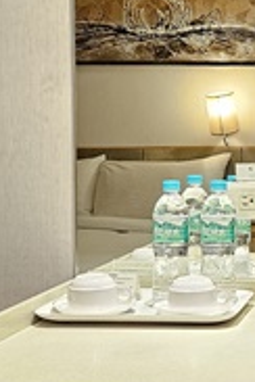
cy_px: 186
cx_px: 401
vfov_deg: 23.9
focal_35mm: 85
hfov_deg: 14.8
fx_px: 903
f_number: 1.8
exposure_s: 1/40
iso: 500
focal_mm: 5.4
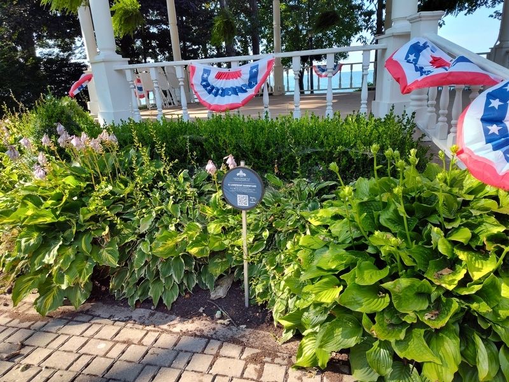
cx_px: 254
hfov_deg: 73.9
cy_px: 191
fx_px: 338
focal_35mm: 23
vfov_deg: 58.9
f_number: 1.8
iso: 100
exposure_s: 1/429
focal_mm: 5.56
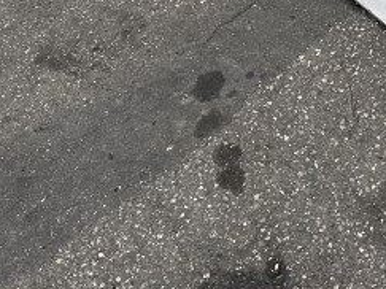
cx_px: 504
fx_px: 1126
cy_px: -216
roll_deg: +2.6
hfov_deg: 18.1
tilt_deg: -38.9
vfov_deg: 13.3
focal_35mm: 101
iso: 80
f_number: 1.78
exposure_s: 1/546
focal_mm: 6.86
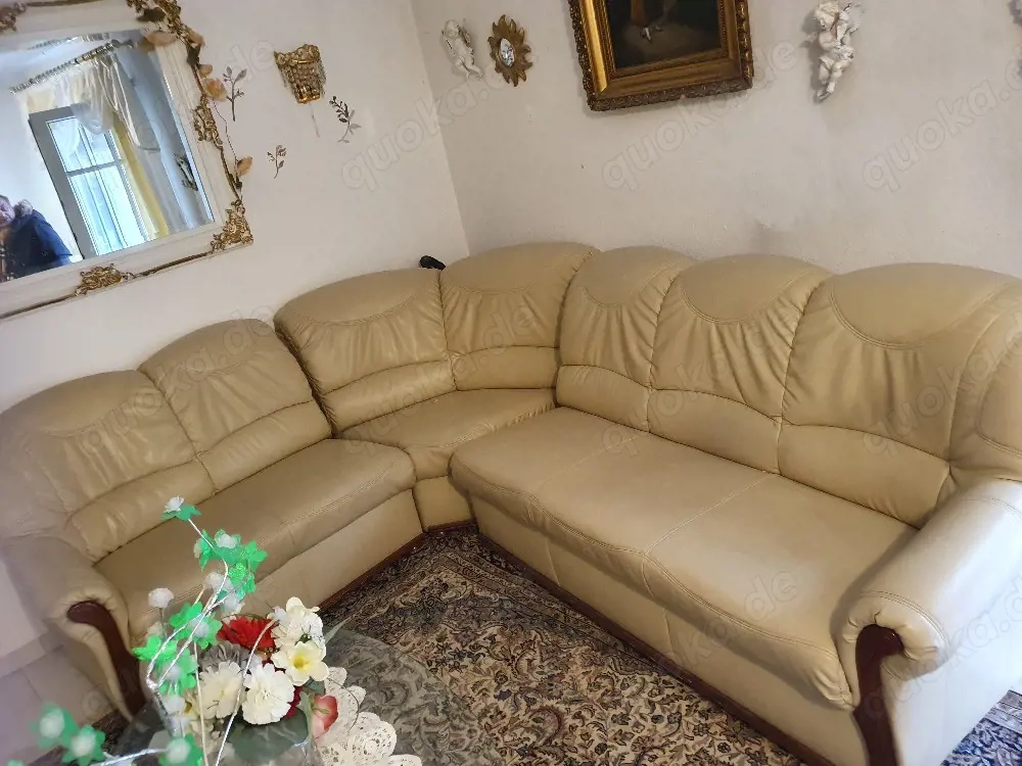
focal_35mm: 26
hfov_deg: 67.3
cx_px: 511
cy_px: 383
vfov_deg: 53.1
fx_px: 768
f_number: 1.5
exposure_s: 1/50
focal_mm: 4.32
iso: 400
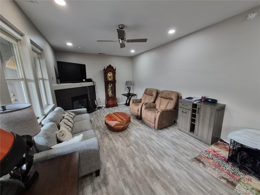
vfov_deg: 89.9
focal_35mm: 13
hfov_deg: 106.2
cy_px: 98
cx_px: 130
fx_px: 98
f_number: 2.2
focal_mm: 1.74
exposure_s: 1/60
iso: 250
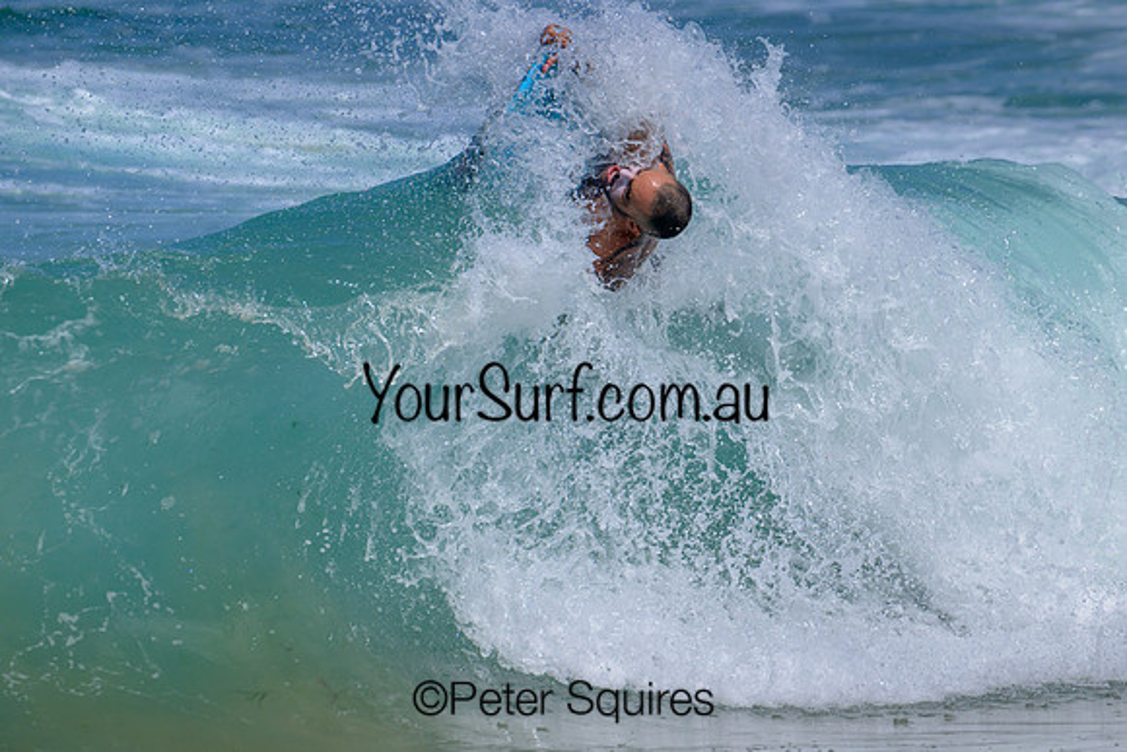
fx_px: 19198
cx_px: 559
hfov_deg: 3.4
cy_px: 435
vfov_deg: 2.2
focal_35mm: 613
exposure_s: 1/2000
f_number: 11
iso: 400
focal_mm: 530
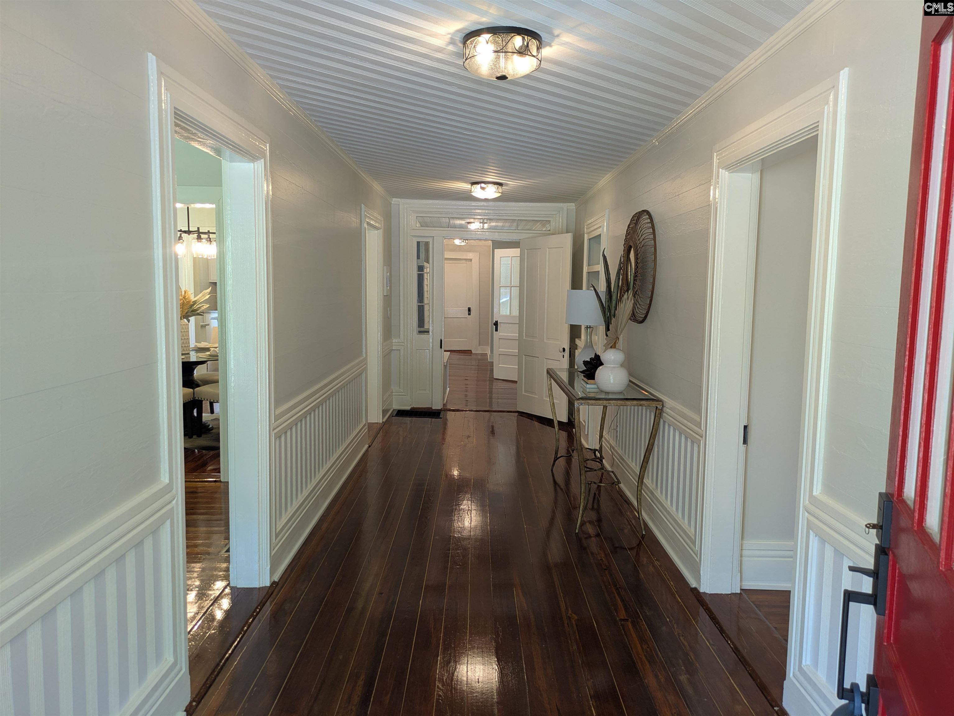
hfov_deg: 69.4
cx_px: 477
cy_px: 358
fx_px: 689
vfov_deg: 54.9
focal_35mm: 25
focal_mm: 5.43
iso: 56
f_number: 1.89
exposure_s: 1/30
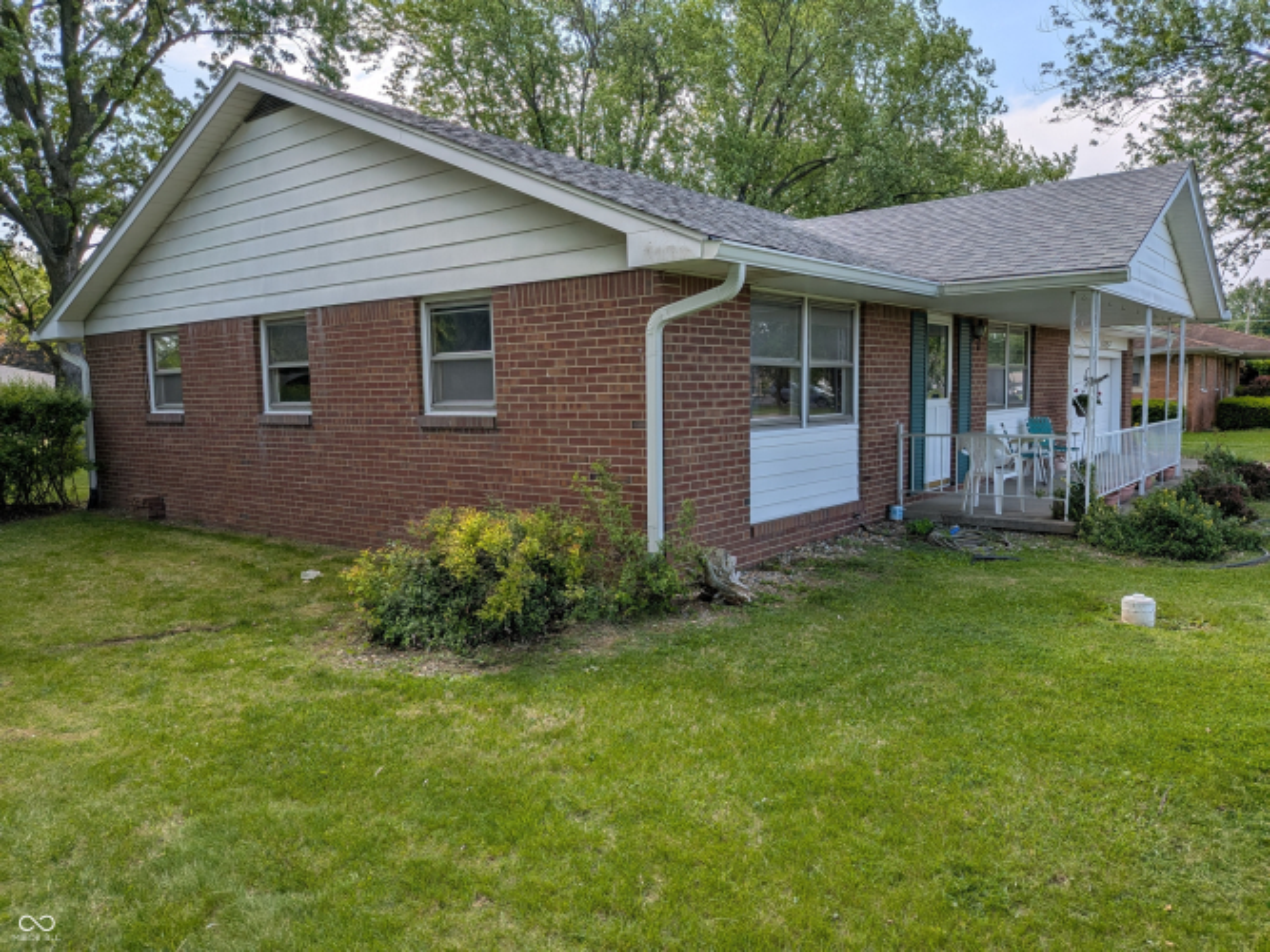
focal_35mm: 24
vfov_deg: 56.8
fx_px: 880
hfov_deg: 71.6
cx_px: 635
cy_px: 476
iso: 31
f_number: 1.7
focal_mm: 4.53
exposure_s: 1/1923
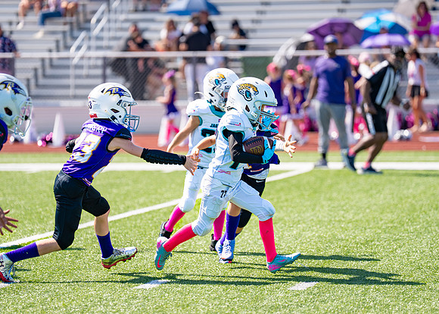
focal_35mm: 197
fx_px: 2453
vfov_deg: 7.3
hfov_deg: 10.2
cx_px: 226
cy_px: 143
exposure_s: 1/1250
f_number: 2.8
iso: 100
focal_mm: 164
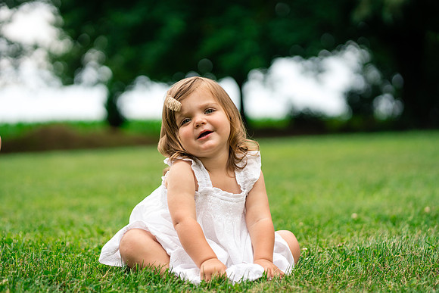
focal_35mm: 85
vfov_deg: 16.1
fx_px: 1037
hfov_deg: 23.9
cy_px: 146
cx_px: 220
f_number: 2.5
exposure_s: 1/2500
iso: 400
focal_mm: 85
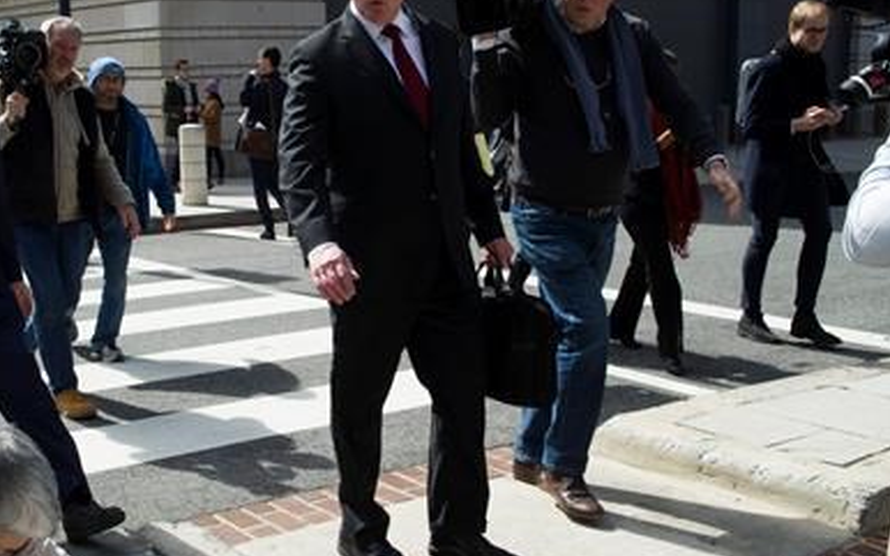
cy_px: 299
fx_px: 1164
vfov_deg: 26.8
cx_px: 320
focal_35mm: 48
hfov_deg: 41.5
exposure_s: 1/320
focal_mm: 28
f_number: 16
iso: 800
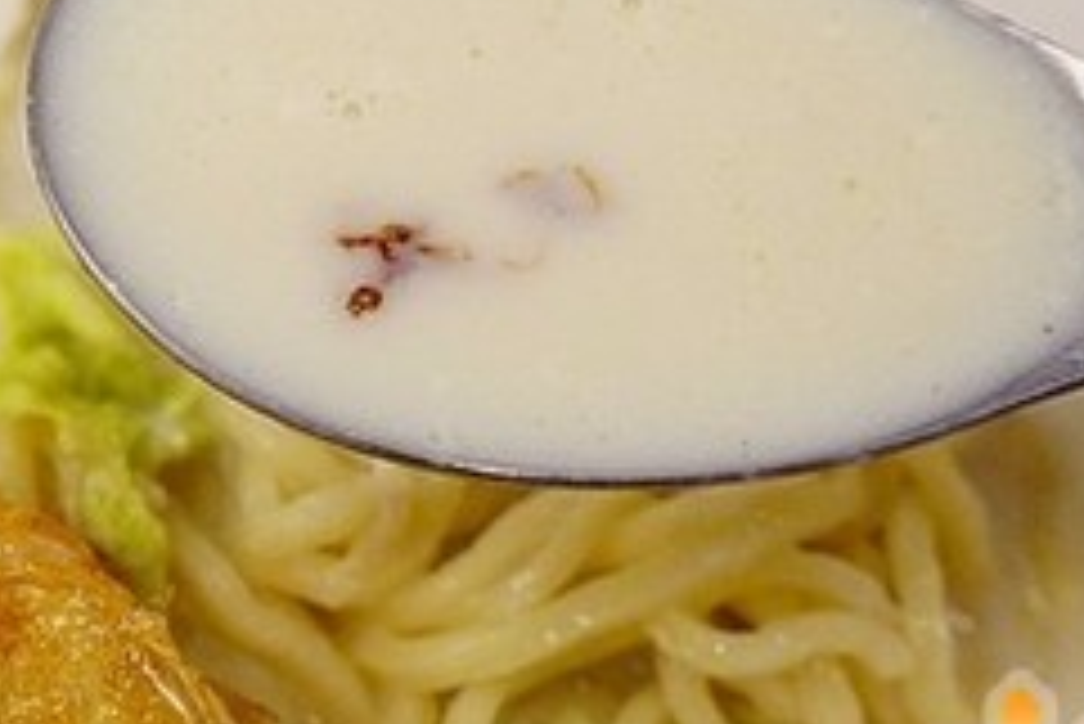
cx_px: 189
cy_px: 81
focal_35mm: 93
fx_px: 2809
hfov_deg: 21.5
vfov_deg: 14.5
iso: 3200
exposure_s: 1/80
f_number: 4.5
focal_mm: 25
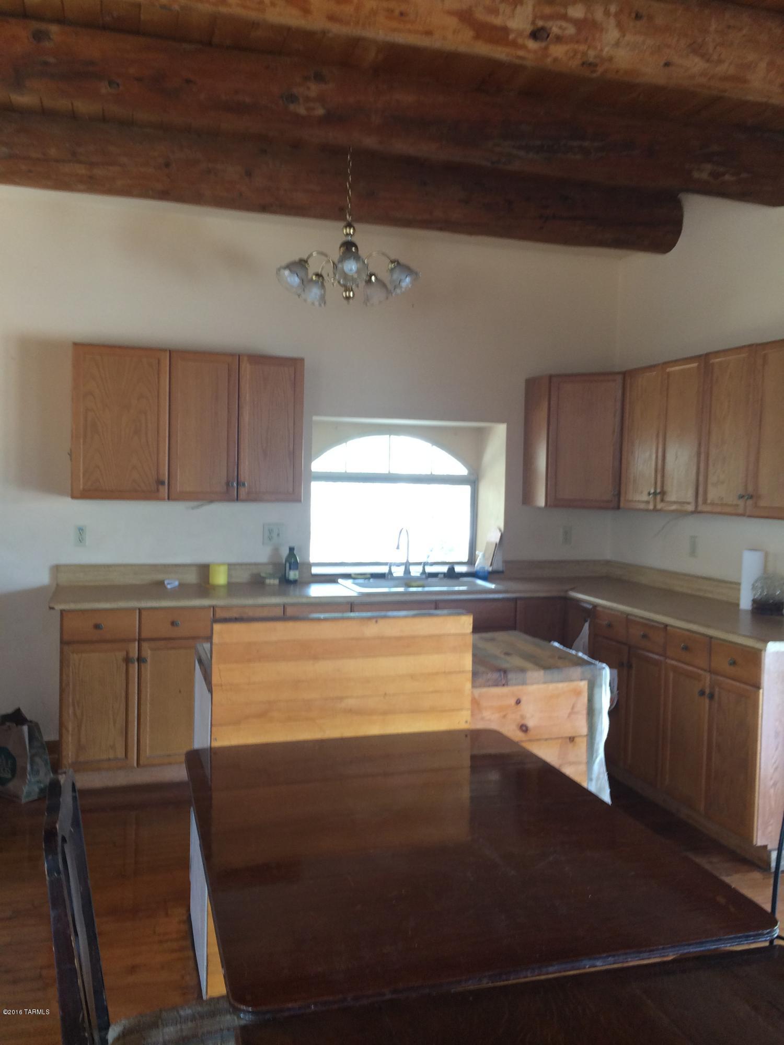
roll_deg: +0.0
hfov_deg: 48.2
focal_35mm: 29
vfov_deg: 61.7
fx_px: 876
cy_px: 522
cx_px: 392
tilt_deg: -5.6
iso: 64
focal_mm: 4.15
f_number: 2.2
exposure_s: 1/30
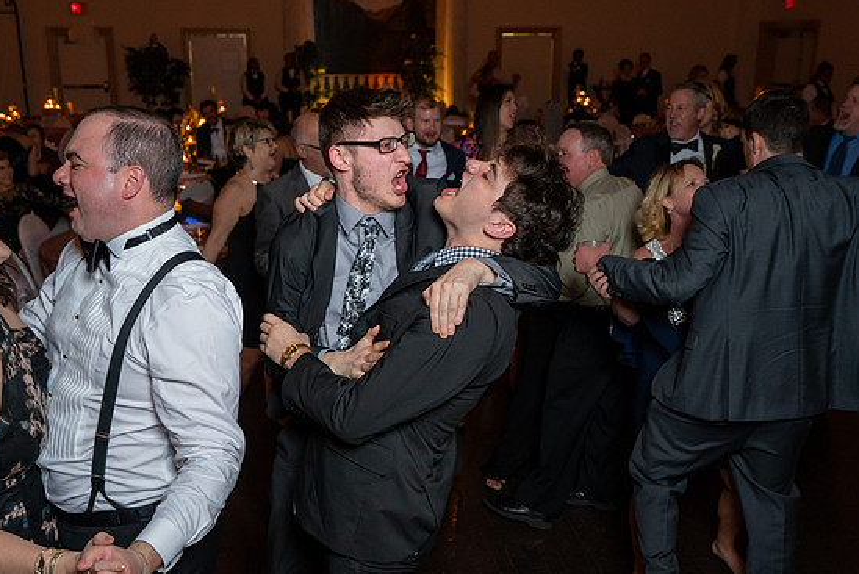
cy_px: 287
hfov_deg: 49.5
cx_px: 399
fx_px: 931
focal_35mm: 39
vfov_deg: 34.3
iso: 2000
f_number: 4
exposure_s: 1/200
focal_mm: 35
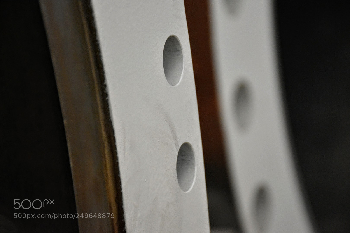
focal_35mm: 128
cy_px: 116
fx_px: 1240
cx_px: 175
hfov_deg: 16.1
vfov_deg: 10.8
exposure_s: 1/200
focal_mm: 85
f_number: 5.3
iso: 3200
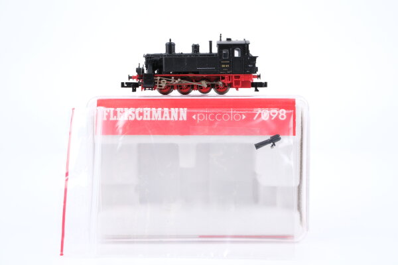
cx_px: 199
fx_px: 497
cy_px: 132
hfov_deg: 43.6
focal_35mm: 45
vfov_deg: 29.9
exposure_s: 1/100
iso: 320
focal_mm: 30
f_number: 7.1
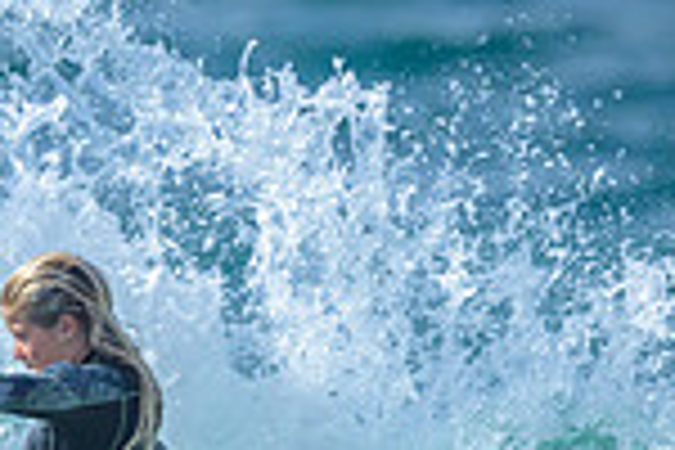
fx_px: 79888
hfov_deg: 0.5
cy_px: 770
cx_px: -130
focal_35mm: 4261
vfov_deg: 0.3
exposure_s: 1/2000
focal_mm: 800
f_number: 6.3
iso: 220
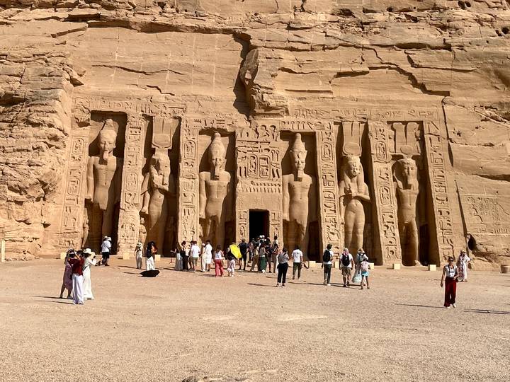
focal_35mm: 26
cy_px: 191
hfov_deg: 67.3
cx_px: 255
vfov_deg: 53.1
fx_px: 383
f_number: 1.6
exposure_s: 1/8403
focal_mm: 5.1
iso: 50
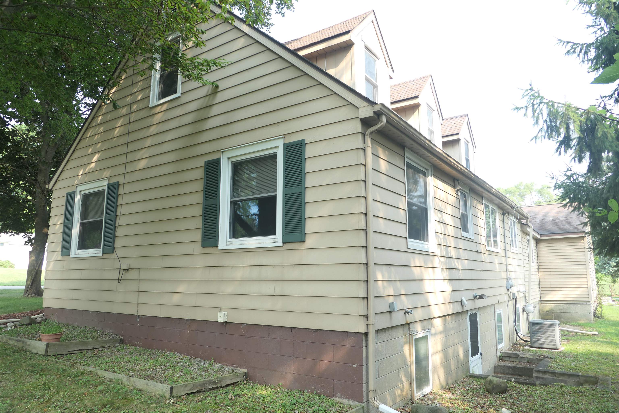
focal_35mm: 24
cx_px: 310
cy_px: 206
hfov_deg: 73.7
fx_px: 413
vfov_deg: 53.1
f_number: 2.8
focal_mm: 8.8
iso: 125
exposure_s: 1/200
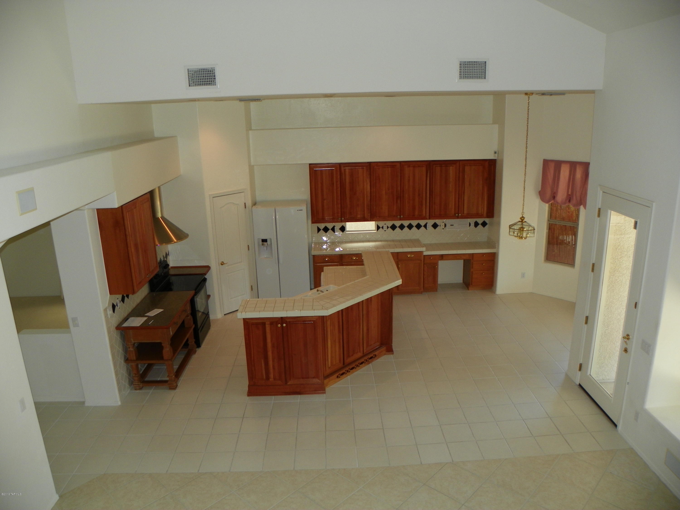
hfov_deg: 67.3
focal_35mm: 26
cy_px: 255
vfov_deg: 53.1
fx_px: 511
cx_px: 340
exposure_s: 1/30
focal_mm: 4.6
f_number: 2.8
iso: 64
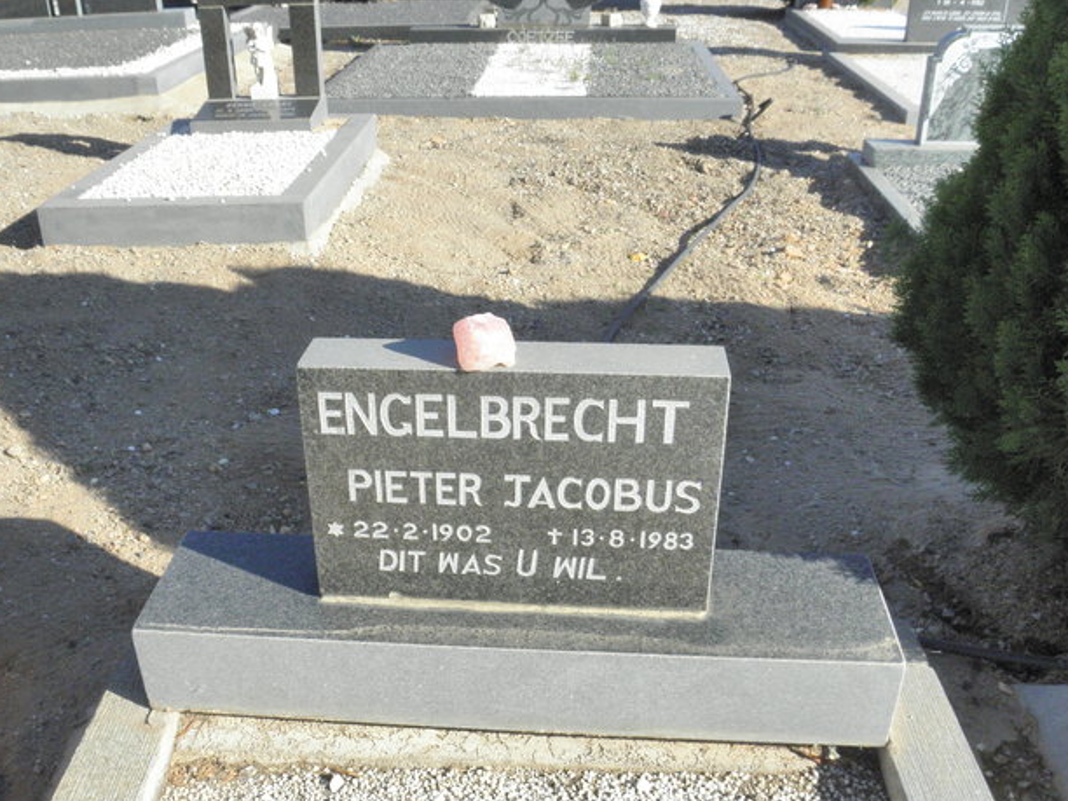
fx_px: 1049
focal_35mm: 34
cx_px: 452
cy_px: 496
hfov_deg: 53.7
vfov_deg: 41.5
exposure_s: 1/500
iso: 200
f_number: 6.3
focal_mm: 4.6
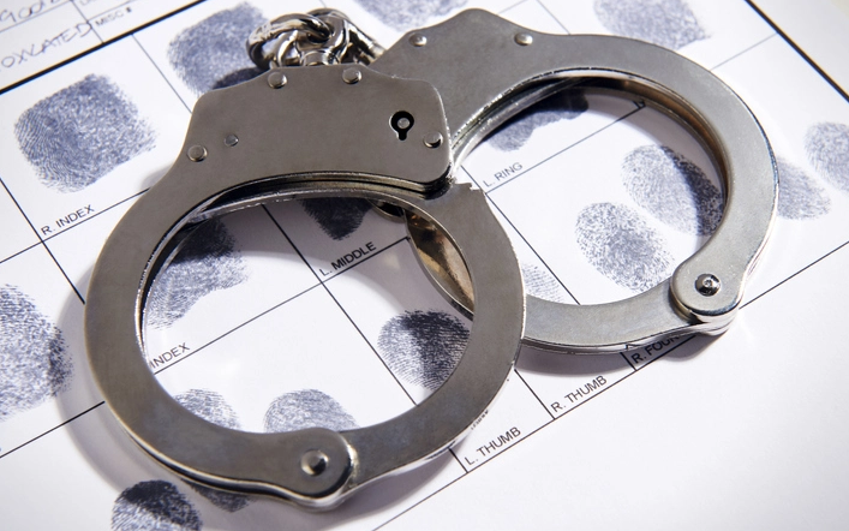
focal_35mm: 73
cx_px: 430
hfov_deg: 28.2
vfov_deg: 17.9
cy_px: 285
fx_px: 1689
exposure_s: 1/250
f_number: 11
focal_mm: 70
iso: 200
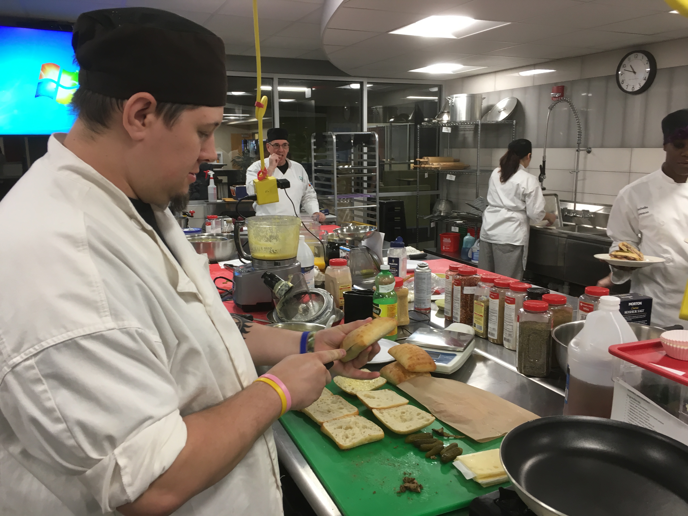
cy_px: 258
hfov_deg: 61.7
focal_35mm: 29
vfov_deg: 48.2
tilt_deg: -11.5
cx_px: 344
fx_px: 576
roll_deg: +0.4
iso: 50
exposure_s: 1/30
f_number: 2.2
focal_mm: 4.15
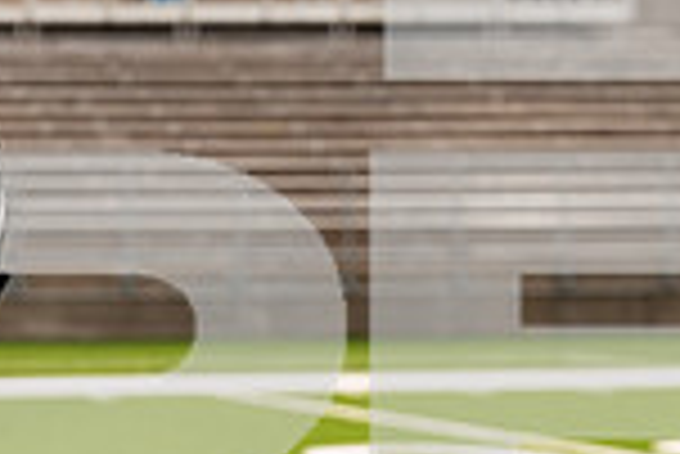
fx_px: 3271
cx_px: -243
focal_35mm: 173
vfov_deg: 7.8
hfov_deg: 11.5
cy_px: -155
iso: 100
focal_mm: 45
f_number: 5.6
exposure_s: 1/250
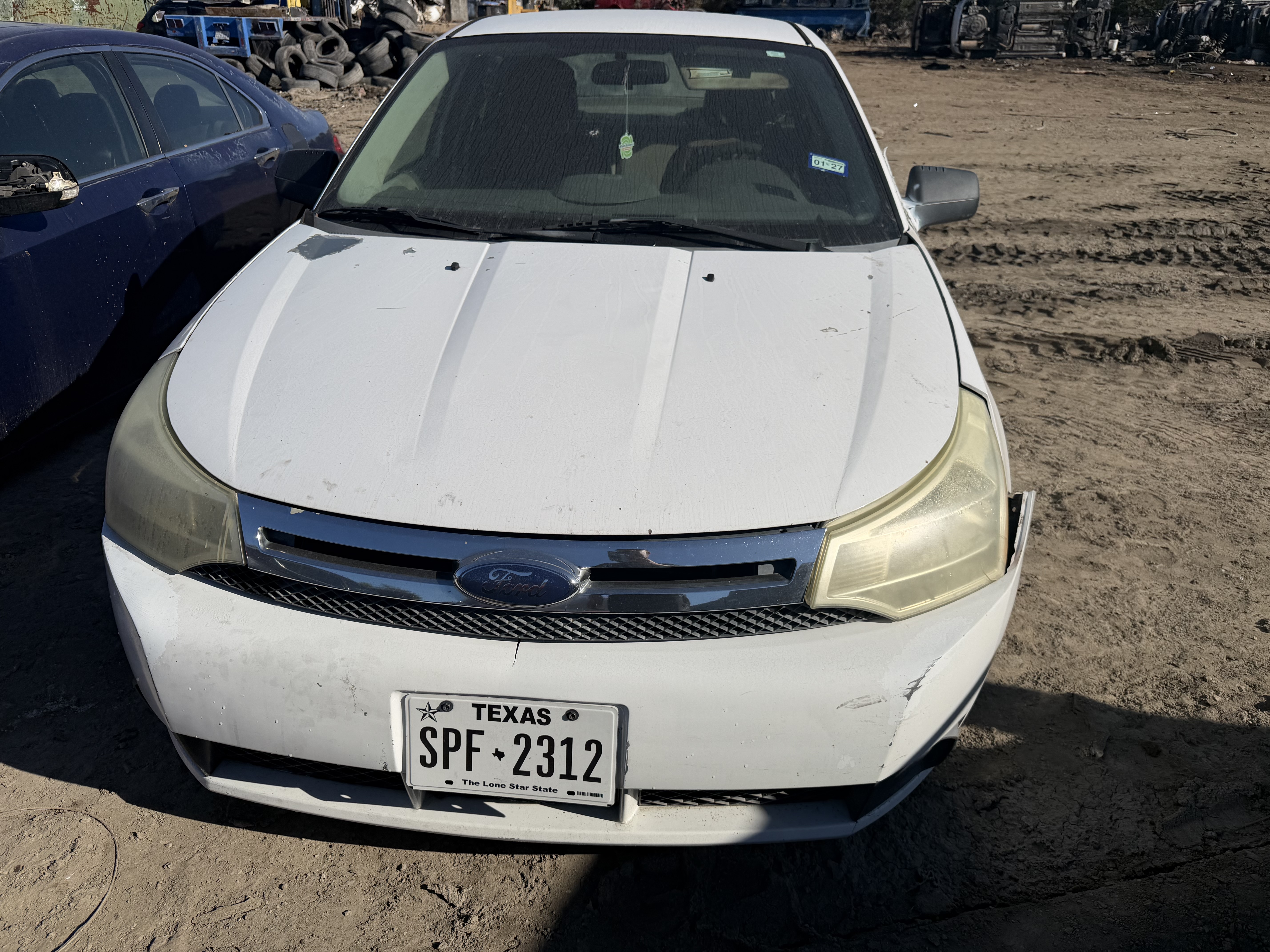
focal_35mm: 24
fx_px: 881
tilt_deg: -24.8
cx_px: 635
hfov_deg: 71.6
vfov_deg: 56.8
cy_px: 476
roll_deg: -0.4
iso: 80
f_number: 1.78
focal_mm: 6.76
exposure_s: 1/11905
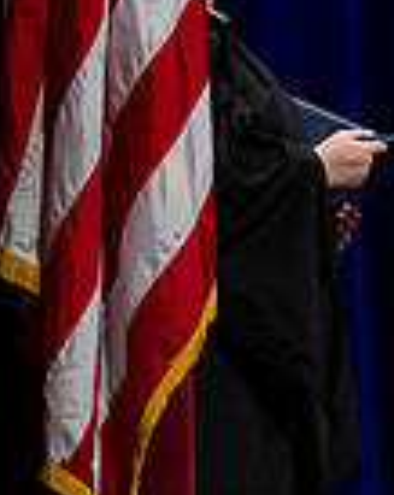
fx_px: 4080
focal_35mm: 279
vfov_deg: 6.9
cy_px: 313
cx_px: 947
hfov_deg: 5.3
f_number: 2.8
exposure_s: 1/250
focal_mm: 70
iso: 500
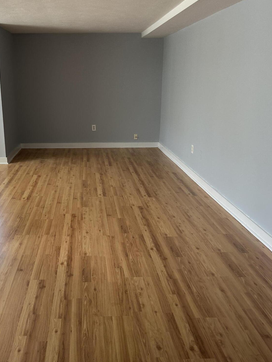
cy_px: 188
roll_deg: -1.7
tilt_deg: -13.4
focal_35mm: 35
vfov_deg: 52.6
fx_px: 367
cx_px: 99
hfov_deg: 40.4
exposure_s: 1/121
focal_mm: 5.7
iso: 80
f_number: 1.5
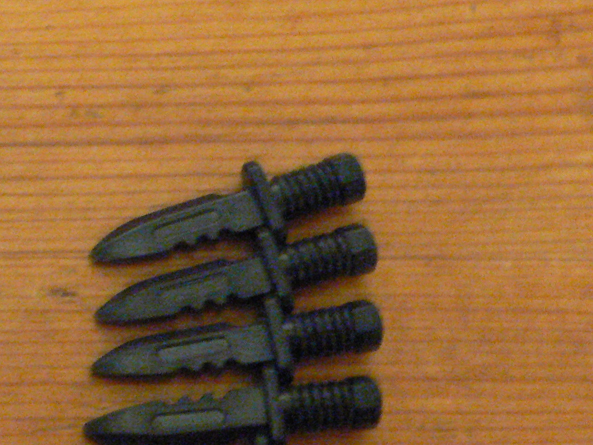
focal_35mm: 76
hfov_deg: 24.1
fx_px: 1302
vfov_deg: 19.0
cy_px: 413
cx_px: -51
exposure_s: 1/1.6
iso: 400
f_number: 2.8
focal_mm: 6.3
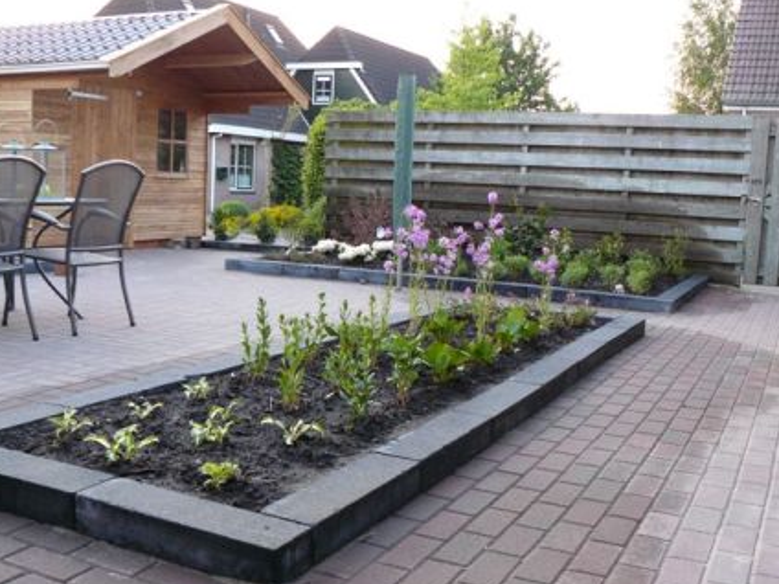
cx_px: 399
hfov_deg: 49.0
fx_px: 855
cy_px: 299
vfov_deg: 37.7
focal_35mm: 38
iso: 200
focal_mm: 6
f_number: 2.8
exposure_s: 1/25
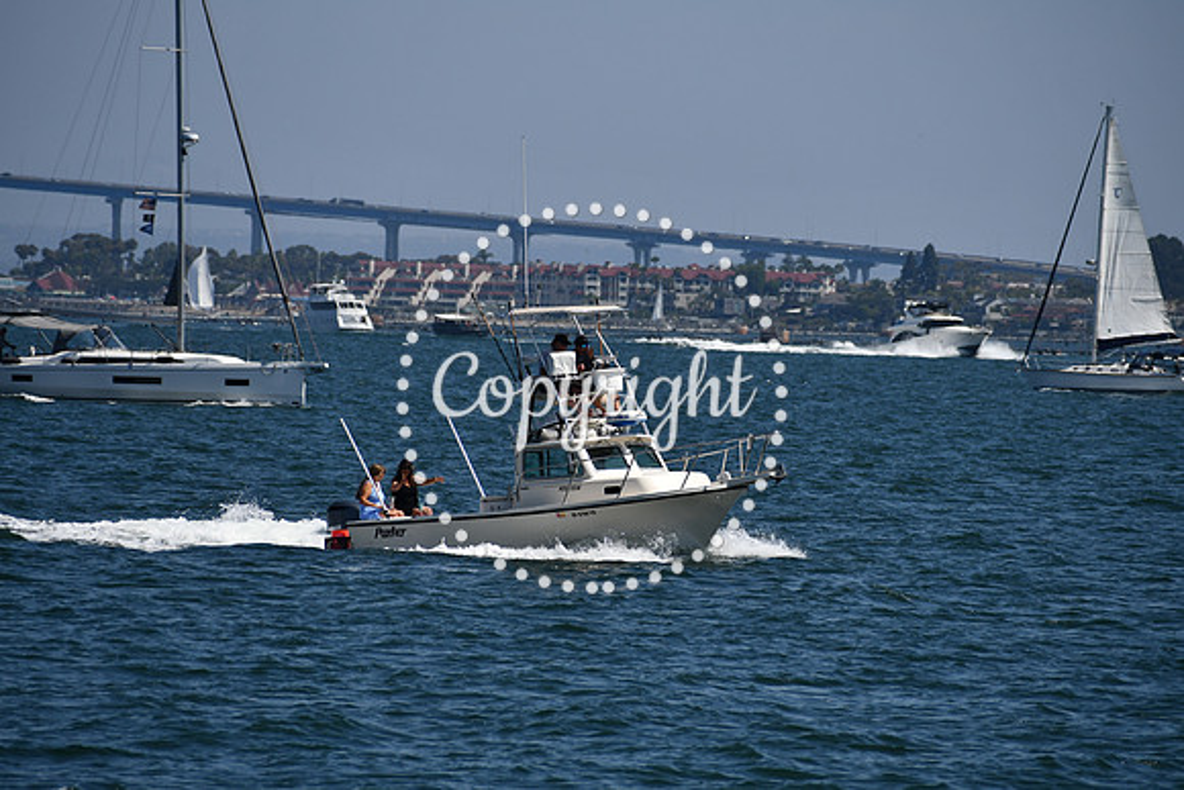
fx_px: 11842
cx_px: 592
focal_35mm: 360
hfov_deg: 5.7
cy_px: 395
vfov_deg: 3.8
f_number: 7.1
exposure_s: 1/1600
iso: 200
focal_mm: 240
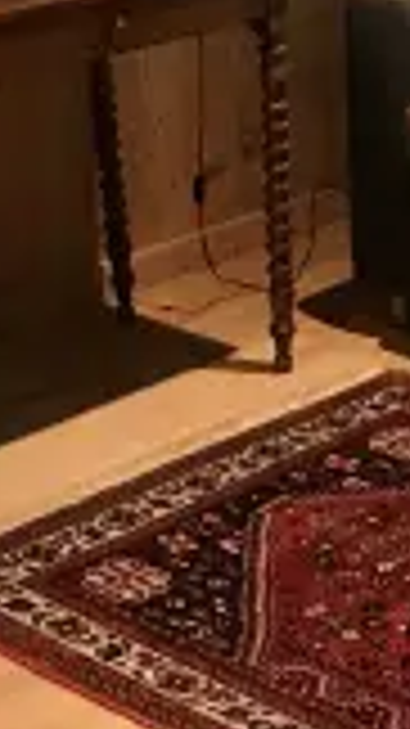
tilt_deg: -13.1
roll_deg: +1.3
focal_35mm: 113
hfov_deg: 10.5
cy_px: 50
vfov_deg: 18.6
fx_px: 2186
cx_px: 496
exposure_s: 1/17
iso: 64
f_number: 1.8
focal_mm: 3.99
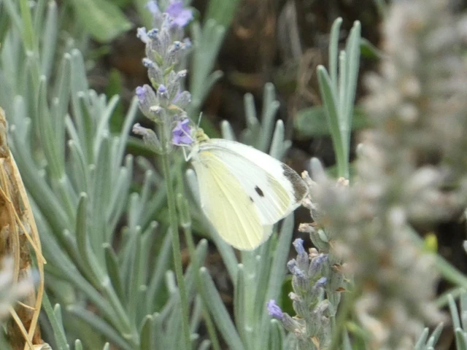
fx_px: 5936
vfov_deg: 3.4
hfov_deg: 4.5
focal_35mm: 440
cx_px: 234
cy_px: 175
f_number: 5.6
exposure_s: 1/250
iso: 500
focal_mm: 78.8
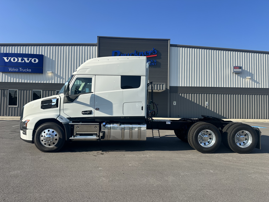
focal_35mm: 24
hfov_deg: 71.6
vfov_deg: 56.8
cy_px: 101
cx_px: 134
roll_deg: -0.7
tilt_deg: +2.1
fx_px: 187
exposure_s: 1/4184
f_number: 1.78
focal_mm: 6.86
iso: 80
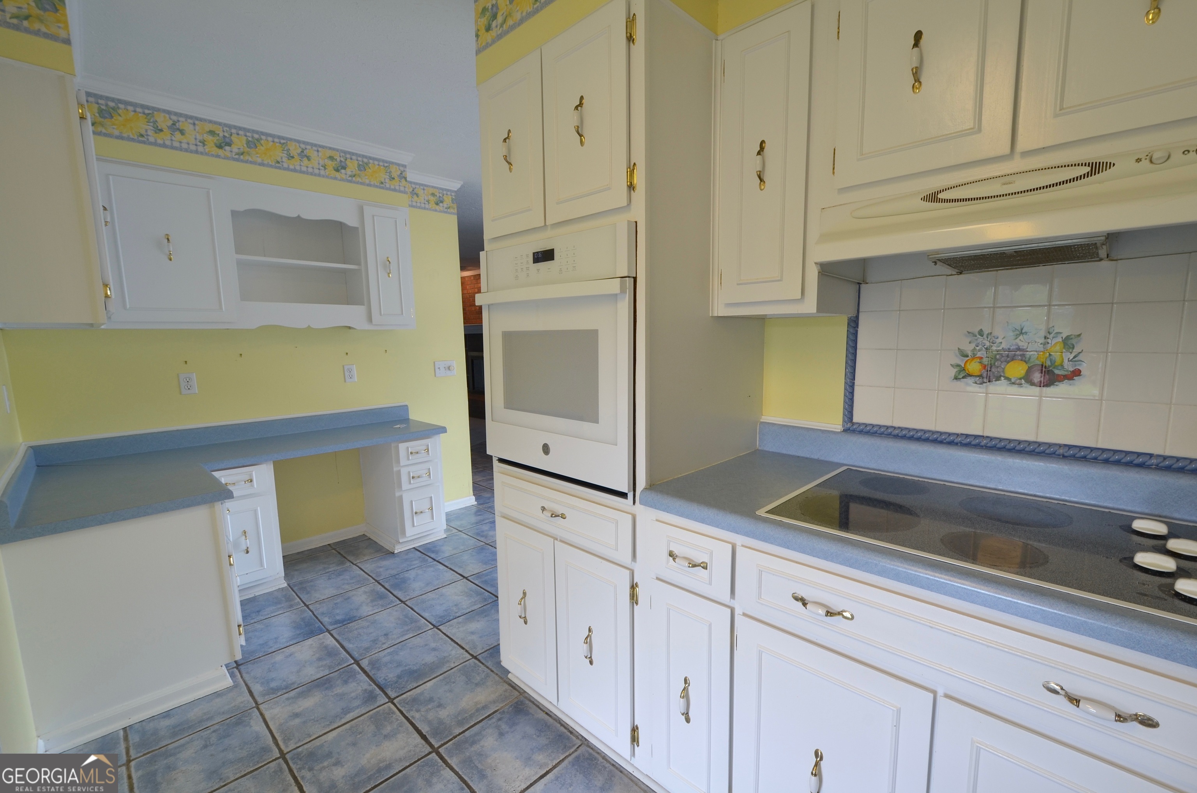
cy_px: 396
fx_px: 498
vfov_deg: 77.1
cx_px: 598
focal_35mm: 15
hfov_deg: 100.5
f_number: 9
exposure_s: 1/10
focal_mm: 10
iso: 200
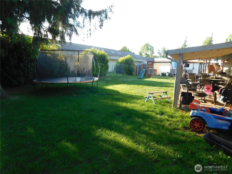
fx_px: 154
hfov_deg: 73.9
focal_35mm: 23
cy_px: 87
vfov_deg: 58.9
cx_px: 116
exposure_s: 1/160
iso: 125
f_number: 3
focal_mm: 4
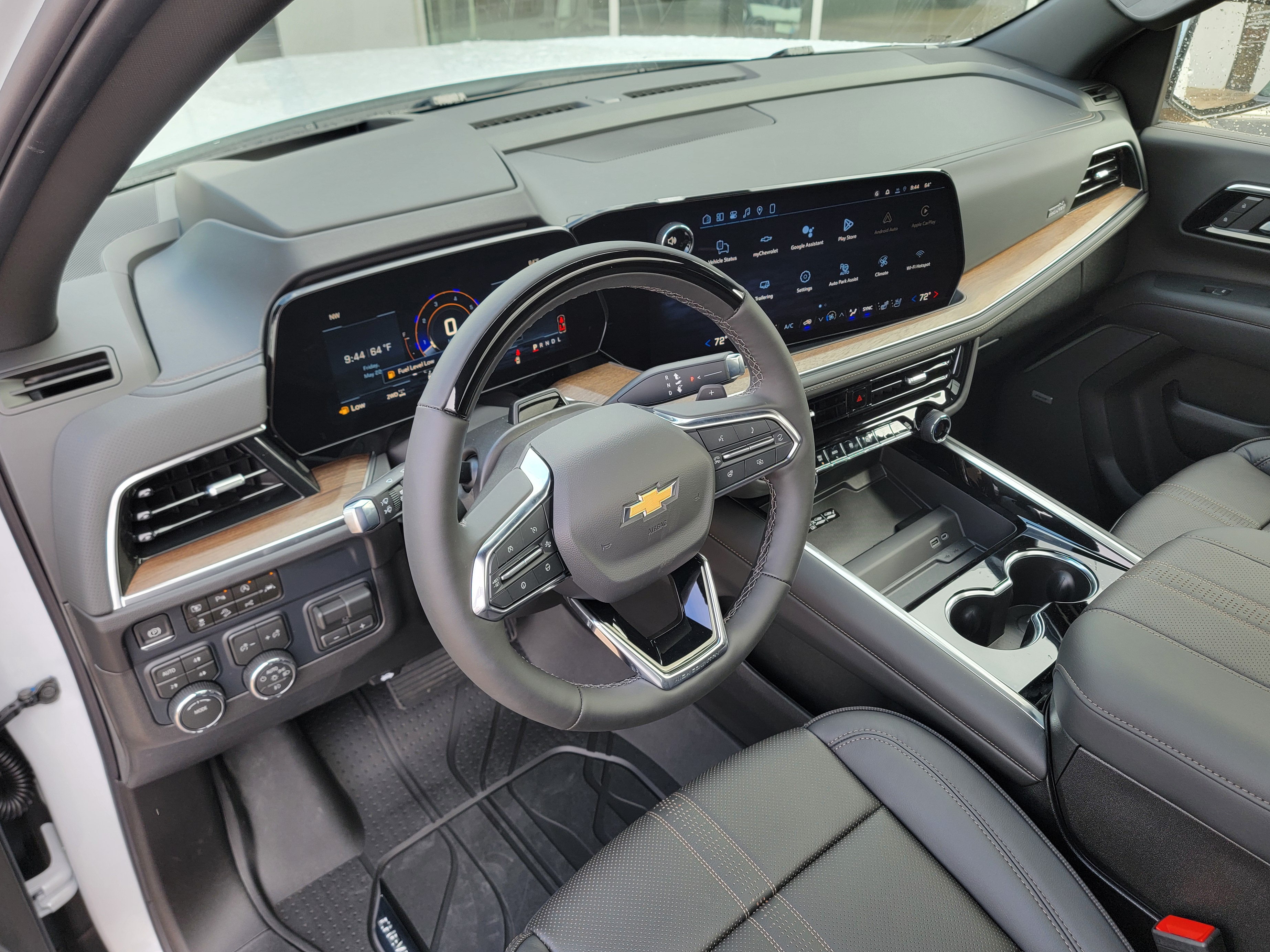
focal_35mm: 26
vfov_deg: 53.1
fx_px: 954
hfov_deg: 67.3
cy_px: 480
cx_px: 655
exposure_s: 1/120
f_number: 1.8
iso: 40
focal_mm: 6.7
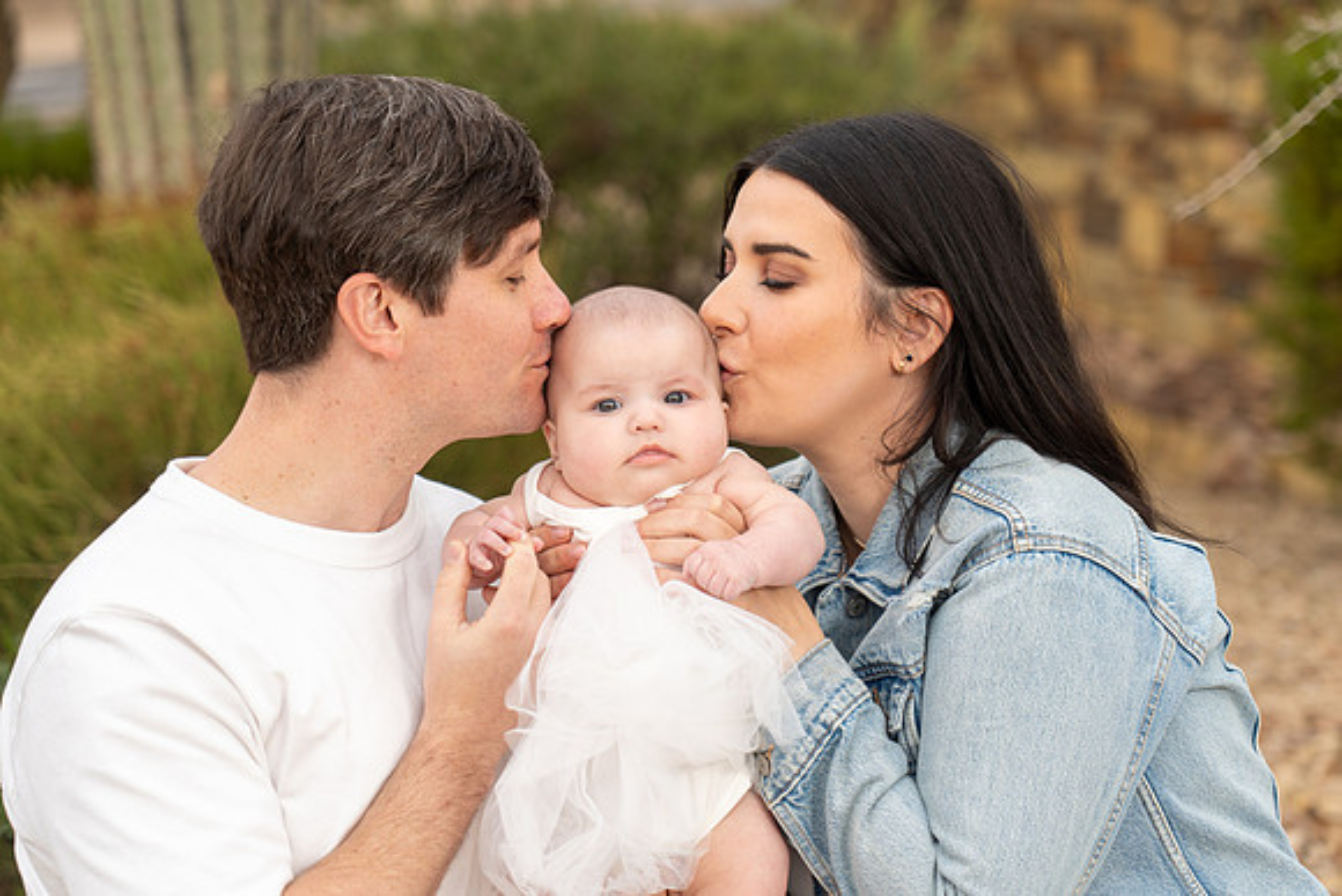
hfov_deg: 18.3
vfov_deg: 12.3
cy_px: 477
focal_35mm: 112
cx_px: 714
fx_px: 4166
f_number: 4
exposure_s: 1/200
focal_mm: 105
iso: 100
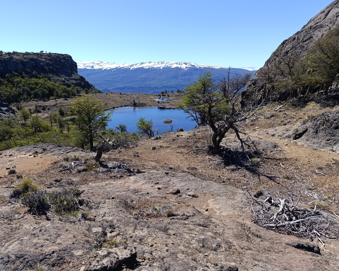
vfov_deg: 58.8
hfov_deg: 70.3
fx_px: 241
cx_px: 175
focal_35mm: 24
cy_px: 135
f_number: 1.6
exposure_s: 1/732
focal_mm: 6.14
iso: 50
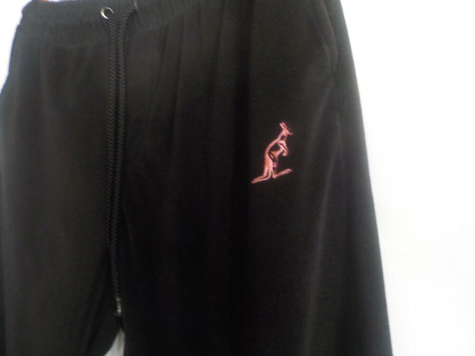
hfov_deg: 60.0
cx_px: 238
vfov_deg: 46.8
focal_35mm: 30
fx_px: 412
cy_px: 178
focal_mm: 4.1
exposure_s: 1/15
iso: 400
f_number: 3.3
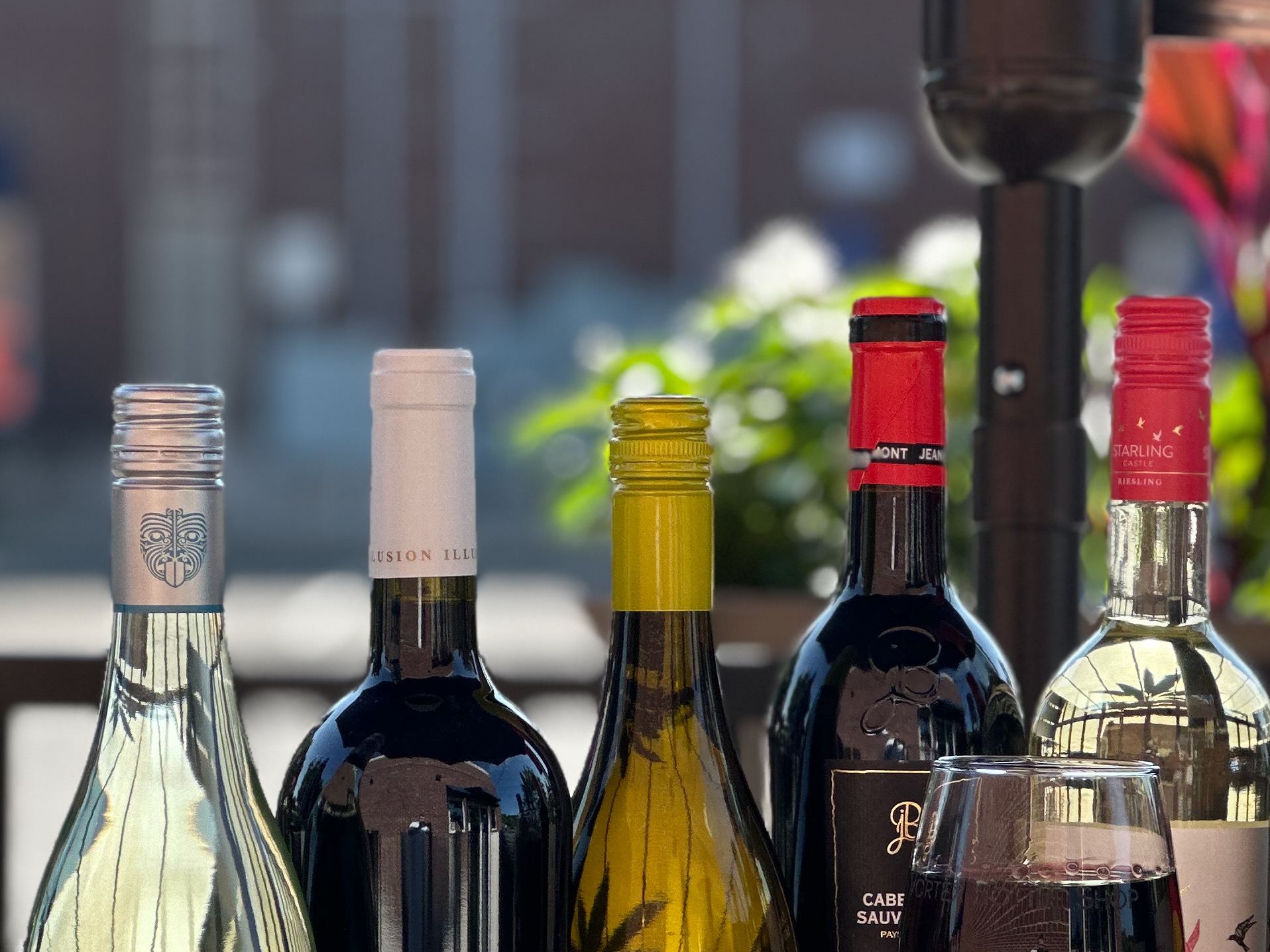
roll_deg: +0.2
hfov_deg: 12.1
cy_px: 902
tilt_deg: -5.1
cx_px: 1029
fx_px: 5943
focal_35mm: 162
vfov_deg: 9.1
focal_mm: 9
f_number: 2.8
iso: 25
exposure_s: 1/149
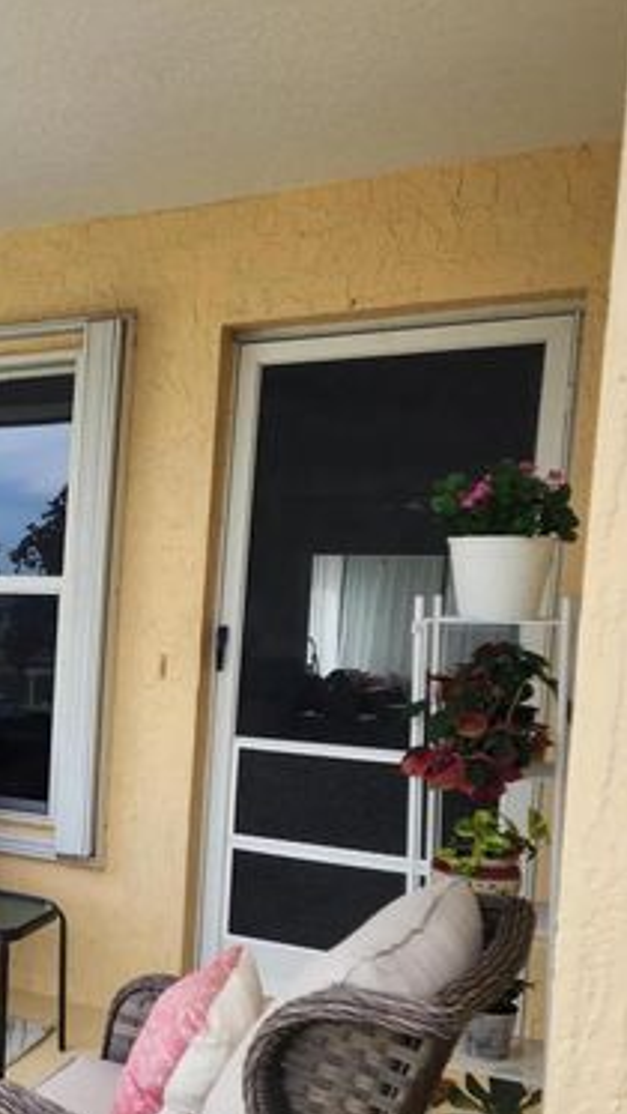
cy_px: 705
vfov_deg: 46.9
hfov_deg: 24.7
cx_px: -149
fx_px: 1270
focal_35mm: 43
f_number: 1.8
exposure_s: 1/272
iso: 12
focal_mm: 6.4
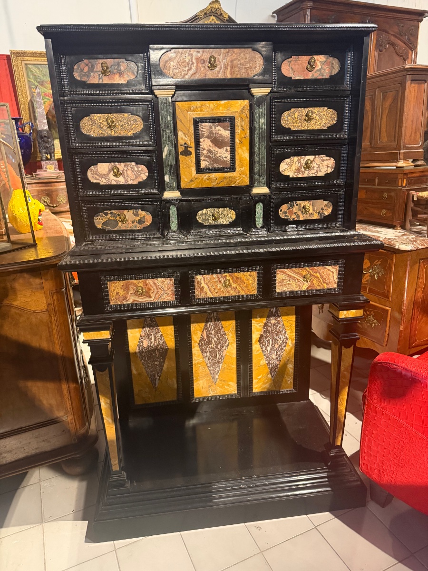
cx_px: 214
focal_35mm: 24
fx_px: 396
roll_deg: +1.5
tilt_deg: -20.4
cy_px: 286
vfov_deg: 71.6
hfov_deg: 56.8
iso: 640
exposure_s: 1/33
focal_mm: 6.76
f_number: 1.78
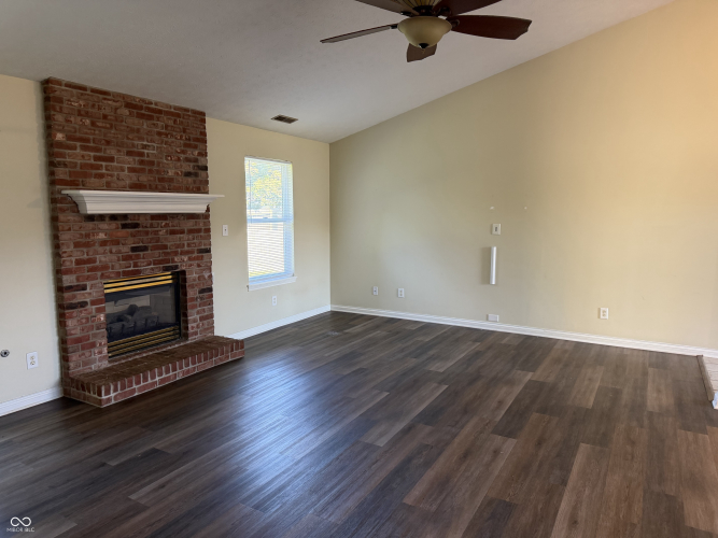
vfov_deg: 56.8
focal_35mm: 24
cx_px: 359
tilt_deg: -6.8
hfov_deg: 71.6
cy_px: 269
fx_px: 498
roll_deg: -0.7
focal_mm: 6.76
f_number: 1.78
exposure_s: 1/60
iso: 250
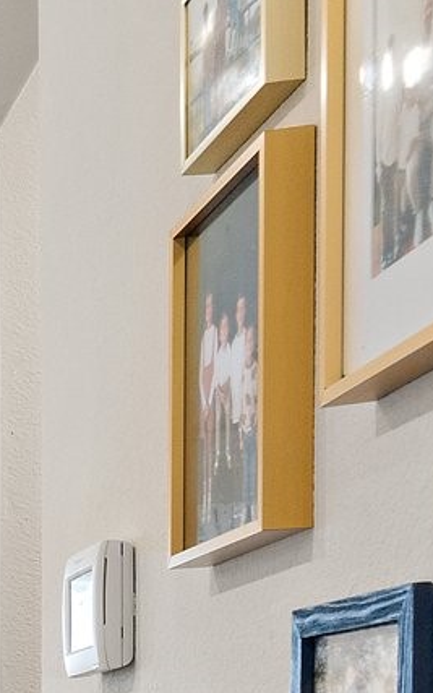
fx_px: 1567
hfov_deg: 8.9
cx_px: -1164
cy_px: 843
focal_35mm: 83
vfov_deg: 22.8
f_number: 9.5
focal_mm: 17
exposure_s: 1/1.43
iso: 250
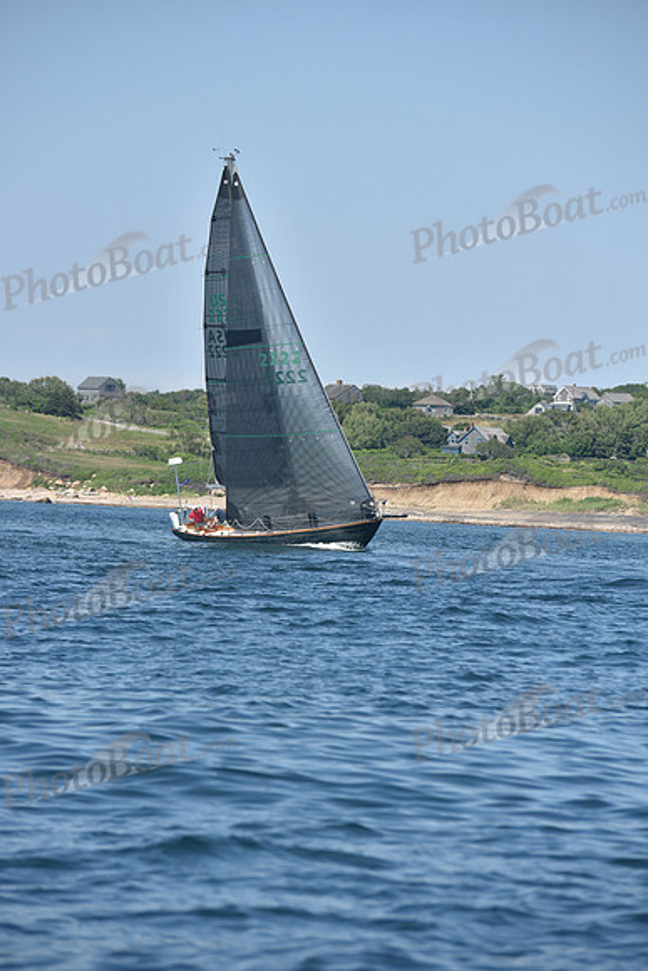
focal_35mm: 200
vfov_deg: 10.3
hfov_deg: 6.9
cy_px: 486
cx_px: 324
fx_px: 5396
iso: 320
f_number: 8
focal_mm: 200
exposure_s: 1/1600
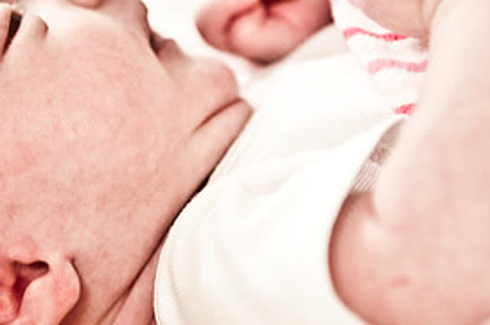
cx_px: 171
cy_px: -8
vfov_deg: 8.2
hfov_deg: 12.4
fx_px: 2255
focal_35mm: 166
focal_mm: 52
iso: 200
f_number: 2.8
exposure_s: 1/60
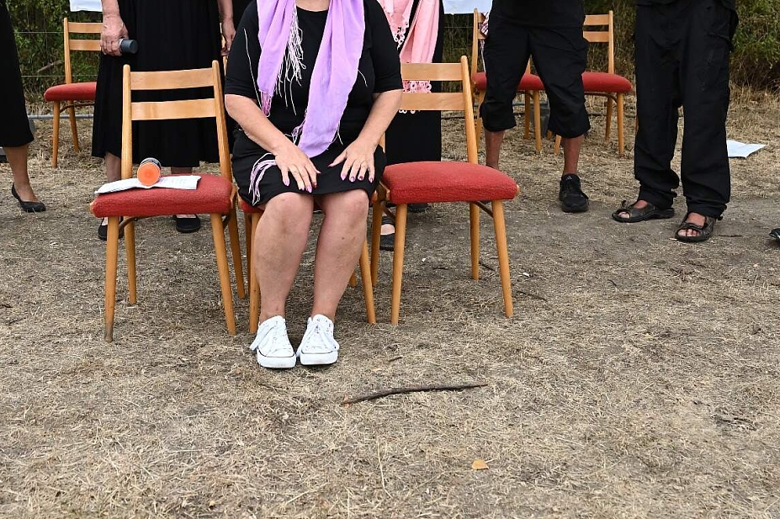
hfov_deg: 46.3
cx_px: 349
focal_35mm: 42
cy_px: 133
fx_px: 909
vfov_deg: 31.3
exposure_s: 1/640
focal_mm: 24
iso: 800
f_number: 4
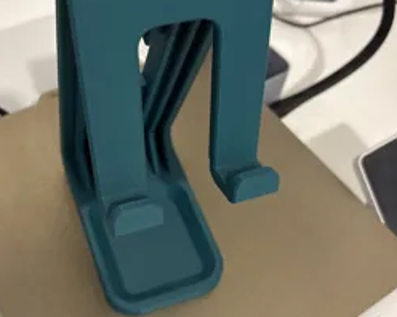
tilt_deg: -55.2
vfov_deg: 36.3
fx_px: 481
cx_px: 166
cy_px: 191
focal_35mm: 41
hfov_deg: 44.7
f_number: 1.6
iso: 400
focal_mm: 5.96
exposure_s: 1/33
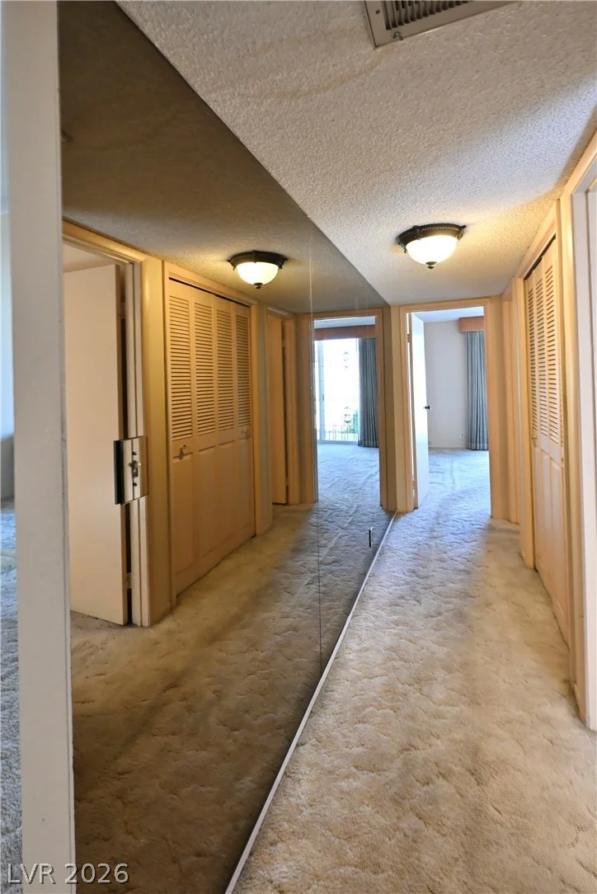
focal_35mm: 14
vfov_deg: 104.2
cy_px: 447
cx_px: 298
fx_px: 348
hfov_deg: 81.3
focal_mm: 14
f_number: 10
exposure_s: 1/60
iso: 5000
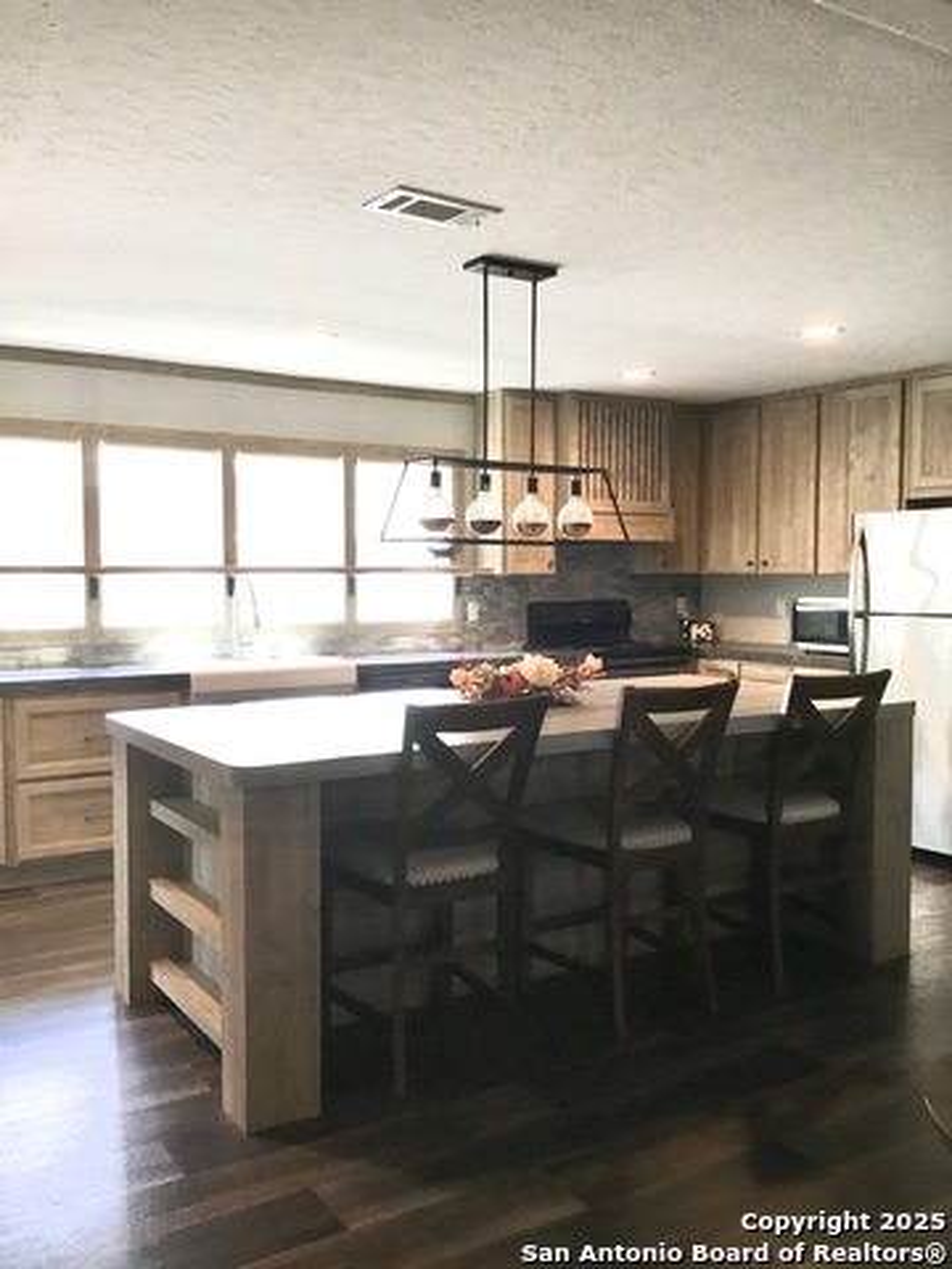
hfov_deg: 45.4
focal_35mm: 31
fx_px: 1137
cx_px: 476
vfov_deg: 58.4
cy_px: 634
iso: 32
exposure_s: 1/30
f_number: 2.4
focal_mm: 3.3
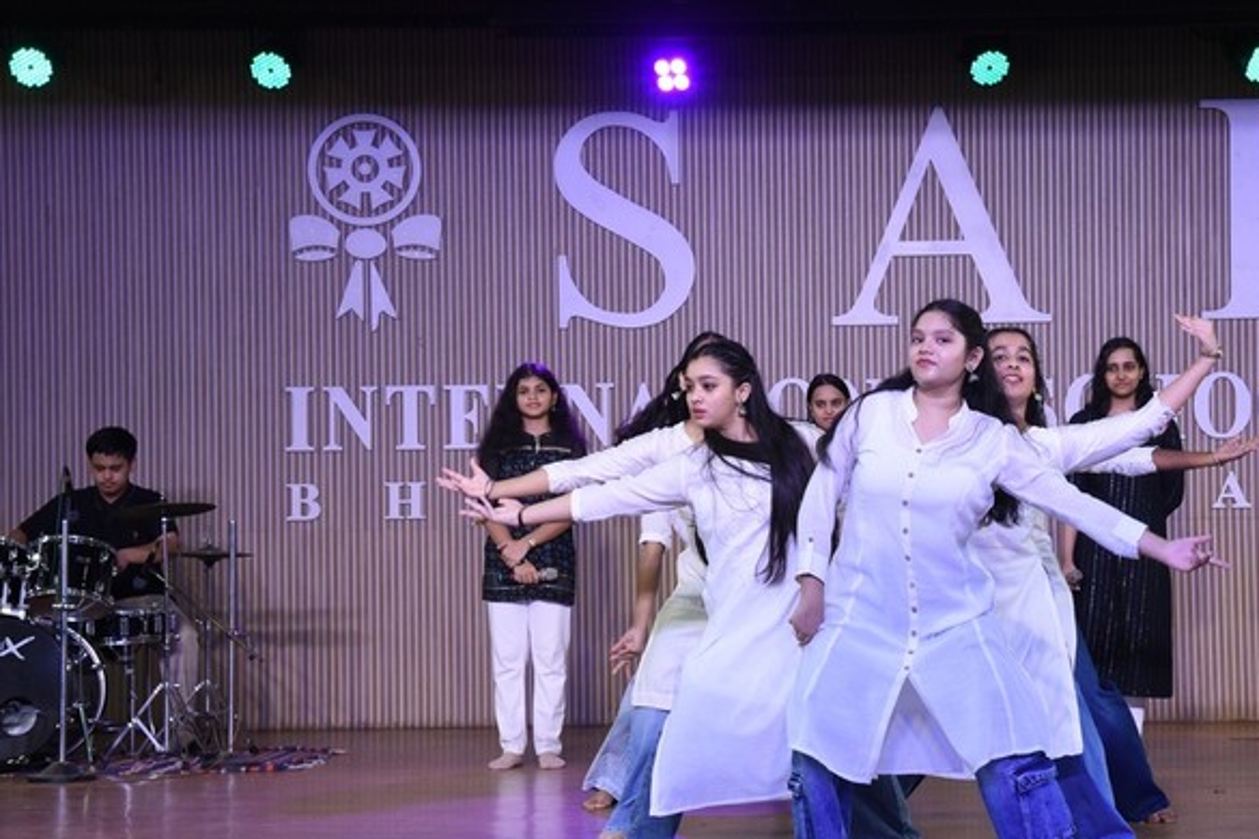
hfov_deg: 25.2
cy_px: 467
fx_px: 2798
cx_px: 848
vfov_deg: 17.1
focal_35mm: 80
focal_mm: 52
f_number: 5
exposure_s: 1/640
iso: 2500
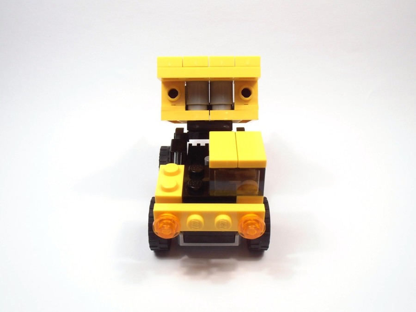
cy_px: 156
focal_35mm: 37
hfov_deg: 50.1
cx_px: 208
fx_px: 445
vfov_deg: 38.7
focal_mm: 6.61
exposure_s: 1/80
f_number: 3.9
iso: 80
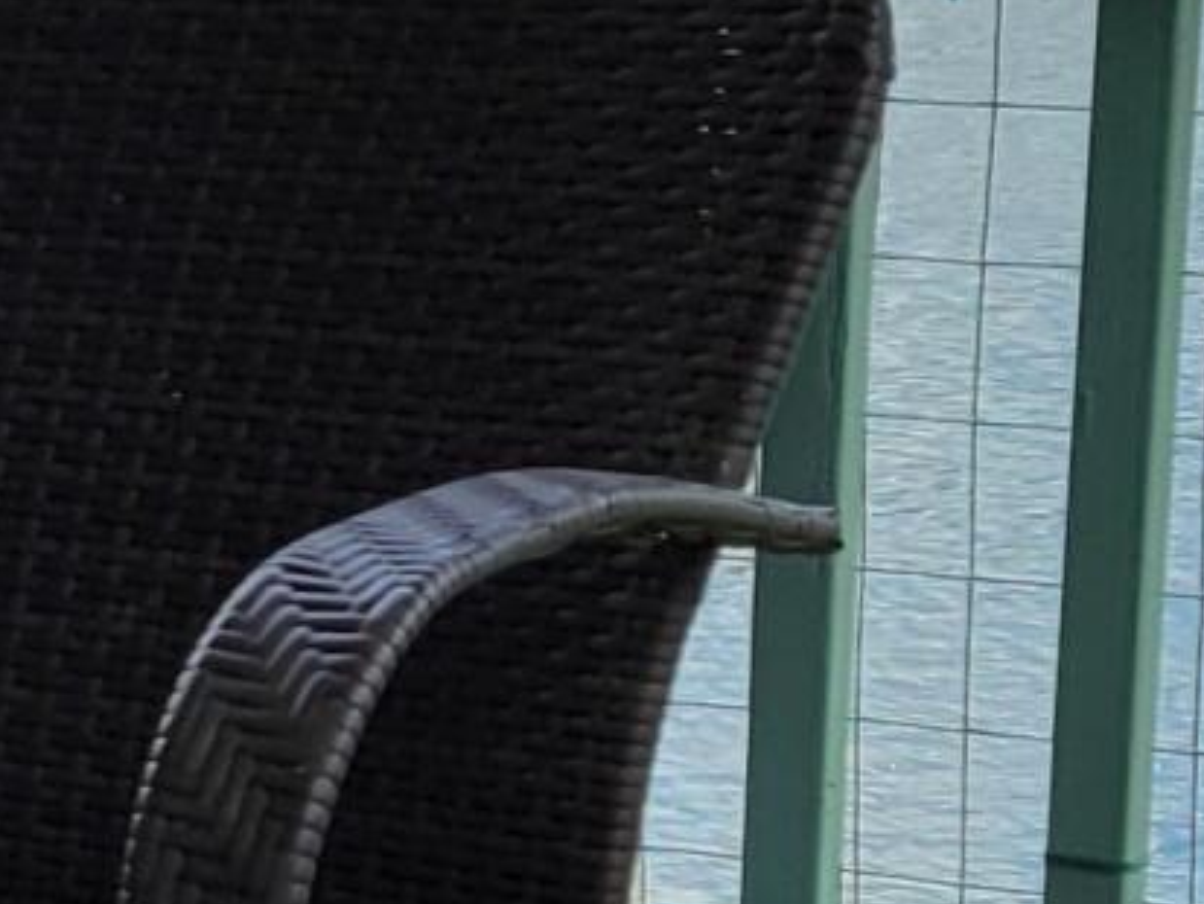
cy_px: 499
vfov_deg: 7.9
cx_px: -1565
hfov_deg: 9.4
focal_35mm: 189
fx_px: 6576
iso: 40
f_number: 1.8
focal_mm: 5.4
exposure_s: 1/1192
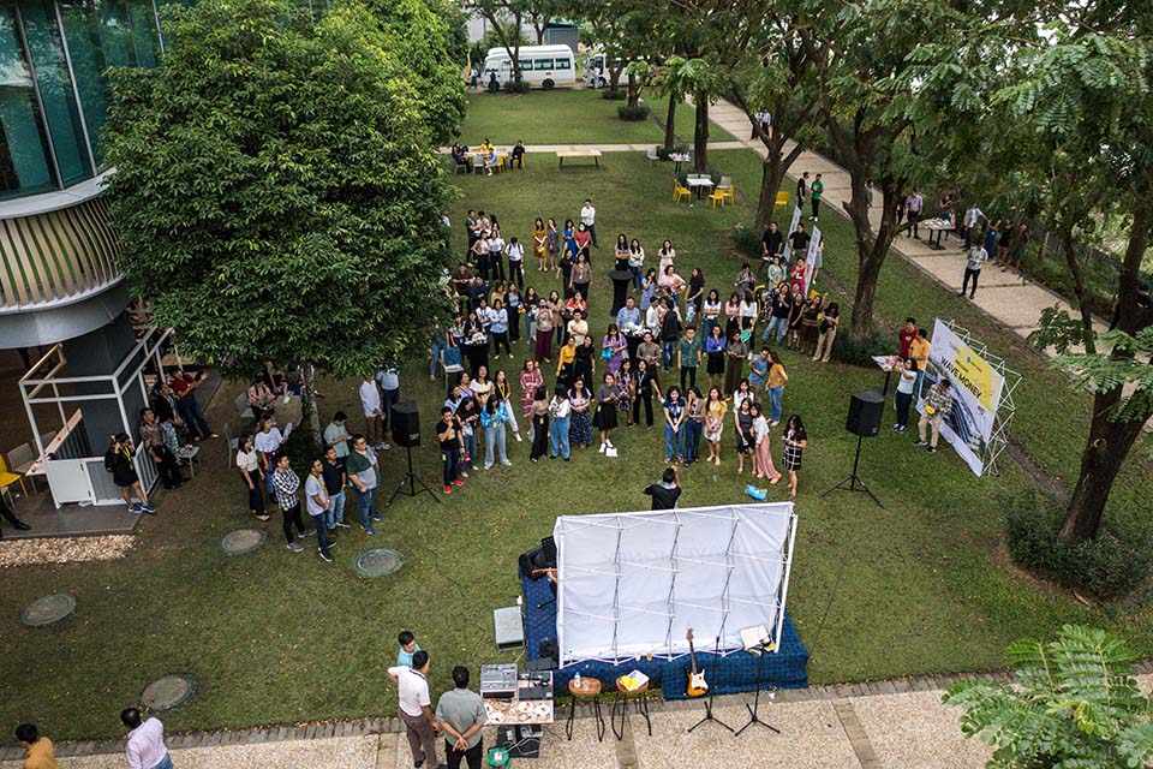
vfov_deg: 46.4
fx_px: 897
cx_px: 576
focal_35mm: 28
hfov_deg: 65.5
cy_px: 384
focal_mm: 10.26
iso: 400
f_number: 2.8
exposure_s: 1/160
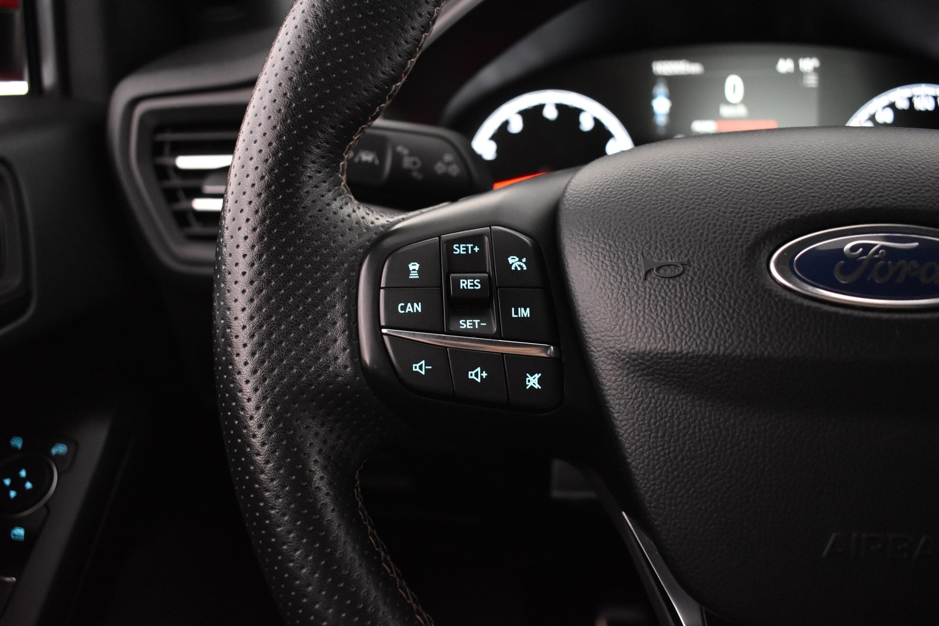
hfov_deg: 57.2
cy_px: 313
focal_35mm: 33
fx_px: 861
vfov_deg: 40.0
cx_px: 470
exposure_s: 1/30
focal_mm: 22
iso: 3200
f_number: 3.8
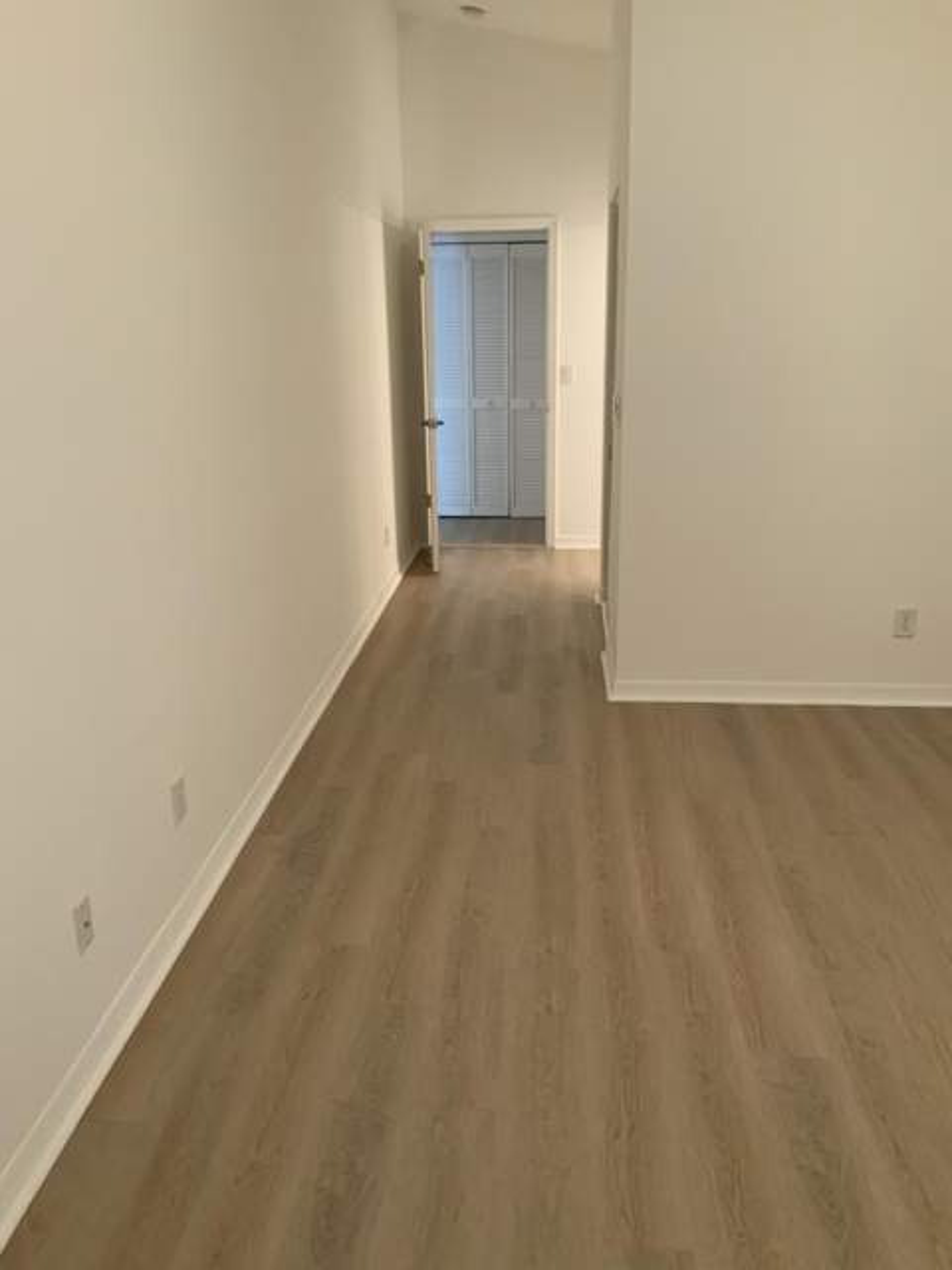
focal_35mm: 29
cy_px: 635
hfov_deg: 48.2
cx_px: 476
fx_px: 1063
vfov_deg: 61.7
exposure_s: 1/60
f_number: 1.8
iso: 200
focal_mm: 3
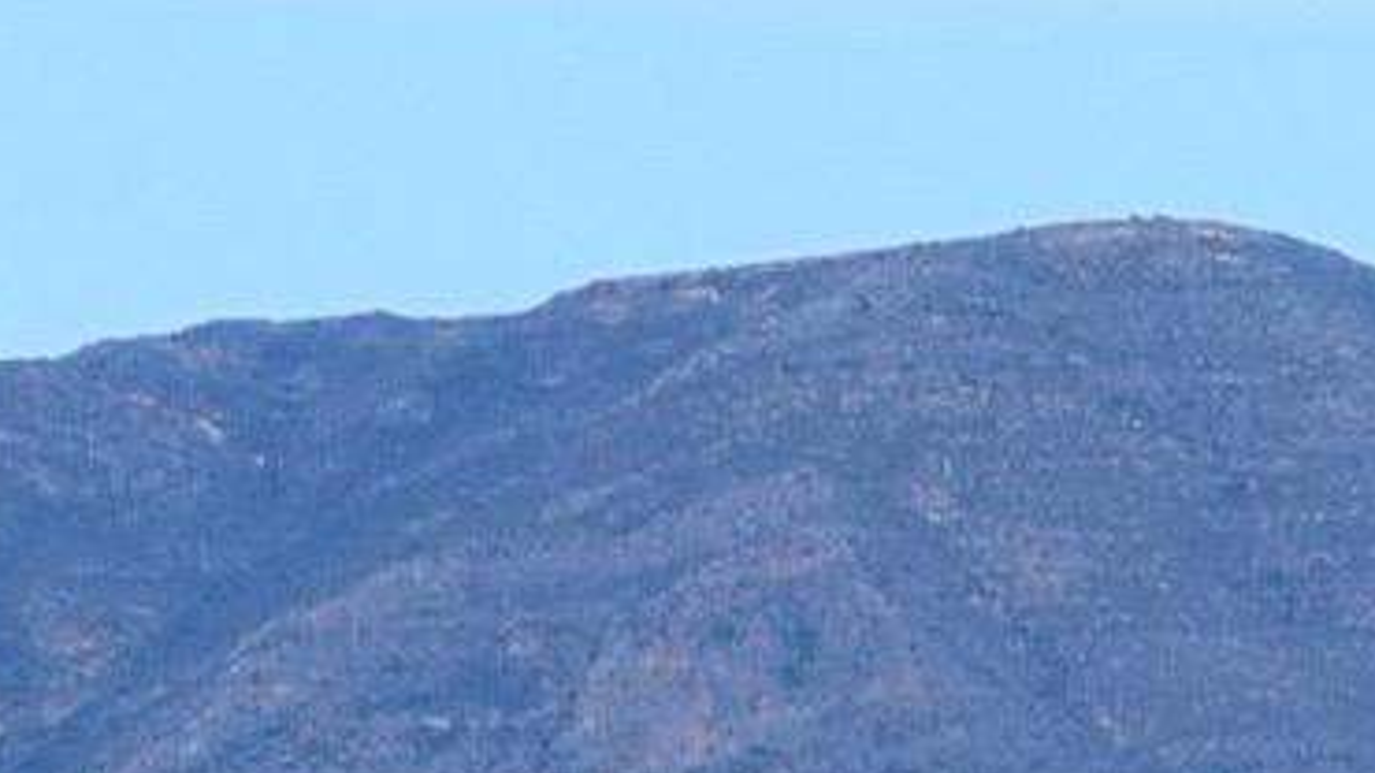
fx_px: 9916
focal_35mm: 272
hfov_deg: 7.8
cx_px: -338
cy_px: 1914
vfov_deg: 4.4
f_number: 9
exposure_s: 1/320
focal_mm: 40
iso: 200
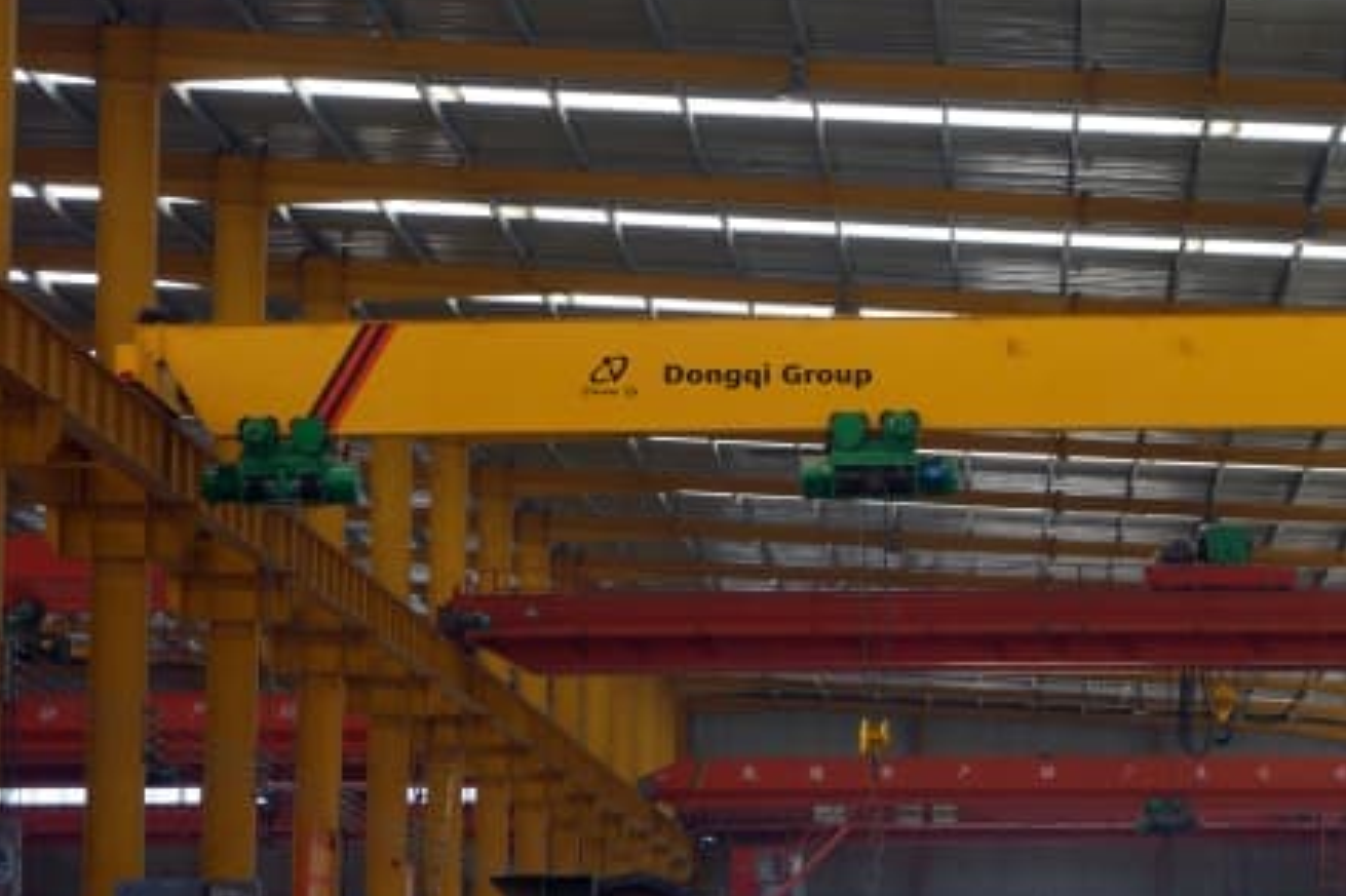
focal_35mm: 141
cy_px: 328
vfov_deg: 9.7
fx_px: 5270
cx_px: 933
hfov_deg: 14.5
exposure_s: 1/80
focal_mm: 28.5
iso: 125
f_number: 4
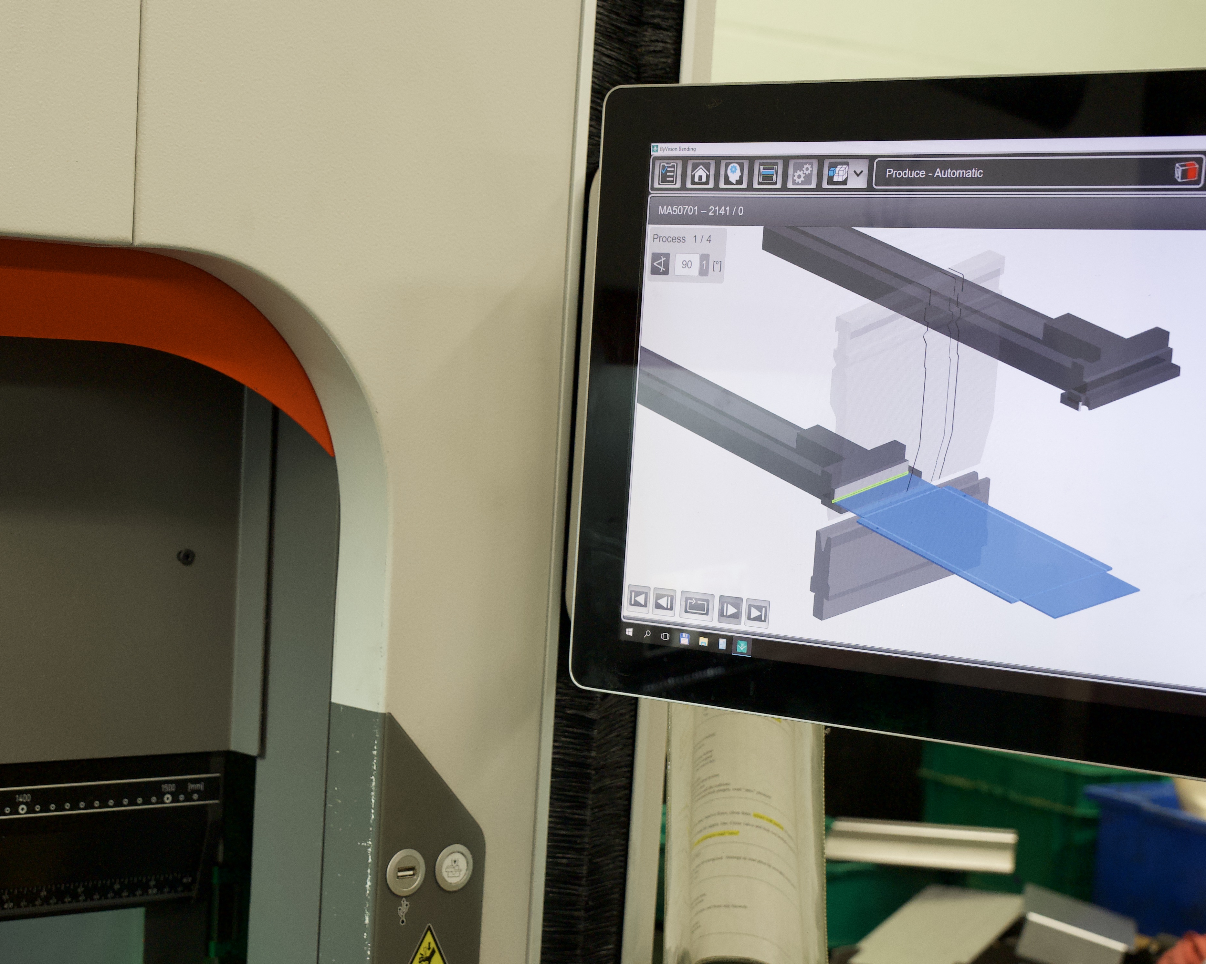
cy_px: 713
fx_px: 2641
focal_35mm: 74
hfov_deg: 25.7
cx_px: 463
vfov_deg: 20.5
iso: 2000
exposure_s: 1/160
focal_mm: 42
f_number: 4.5
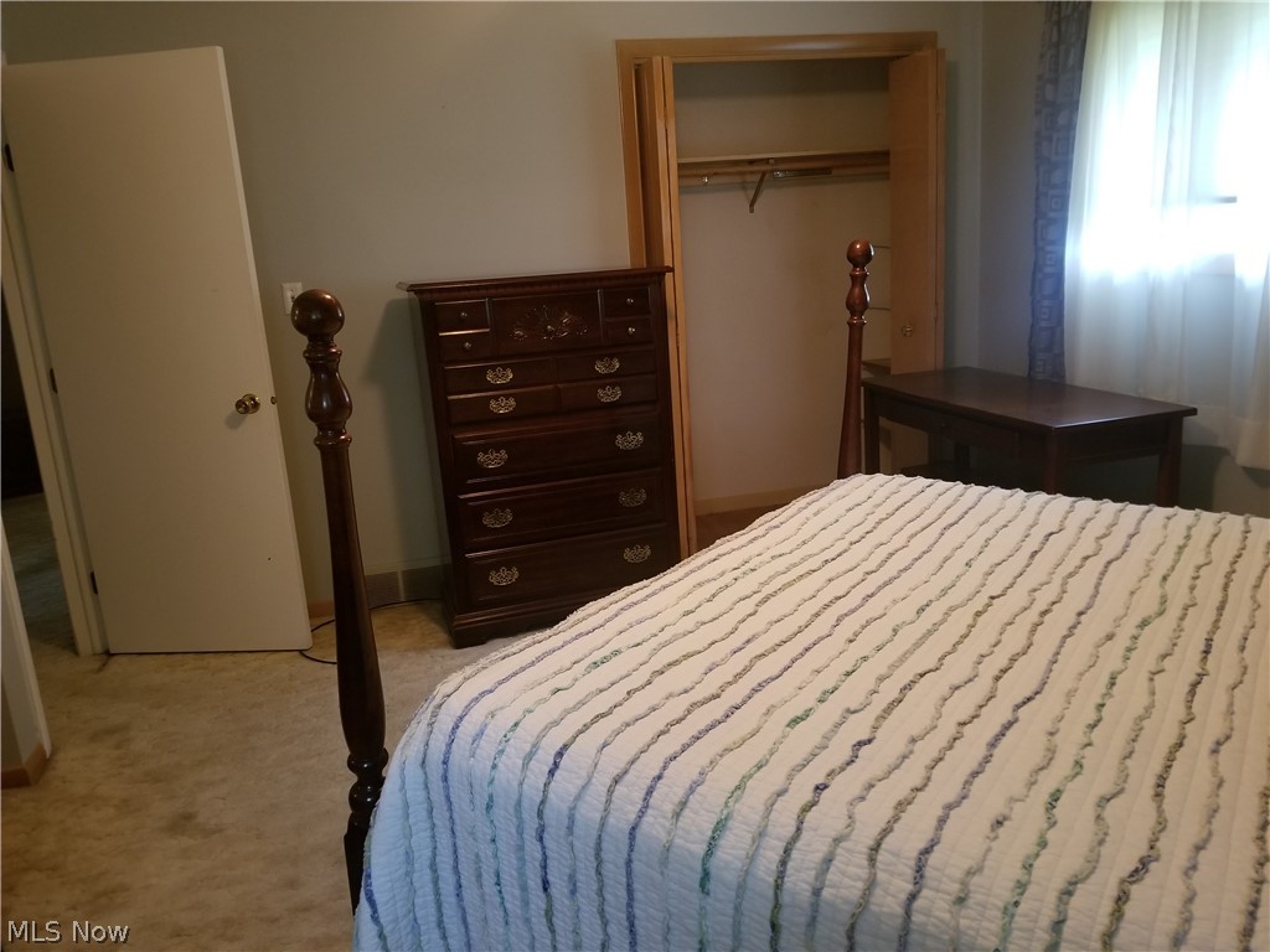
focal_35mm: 26
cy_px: 476
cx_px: 635
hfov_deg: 67.3
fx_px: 954
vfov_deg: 53.1
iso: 200
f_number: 1.7
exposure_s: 1/10
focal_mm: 4.3
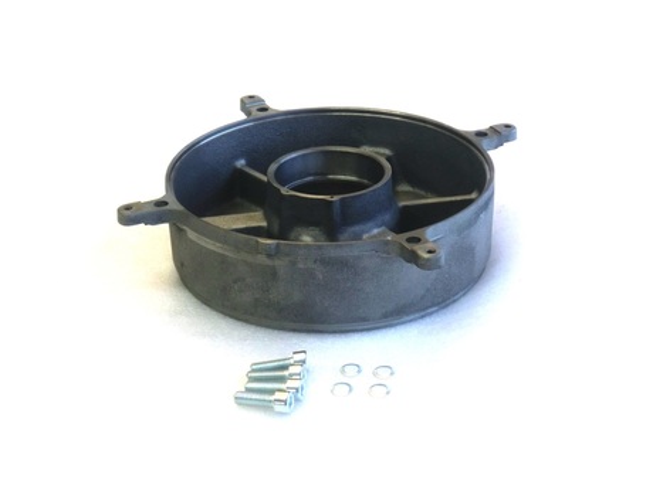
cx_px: 326
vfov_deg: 23.7
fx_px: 1170
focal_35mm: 62
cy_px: 244
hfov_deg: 31.2
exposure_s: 1/60
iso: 200
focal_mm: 11.16
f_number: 4.3
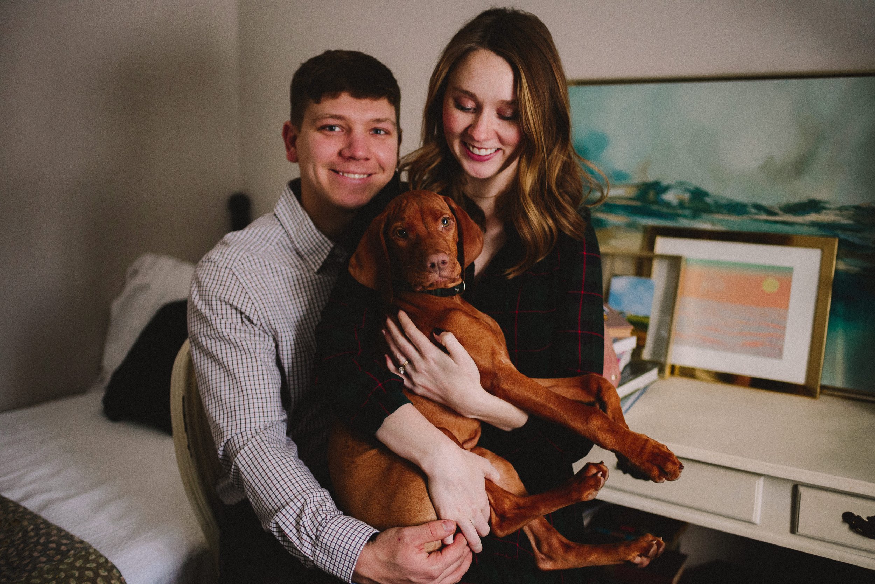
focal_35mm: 35
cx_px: 438
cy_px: 292
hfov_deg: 54.4
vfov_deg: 37.9
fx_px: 851
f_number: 1.8
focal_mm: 35
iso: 1600
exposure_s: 1/160
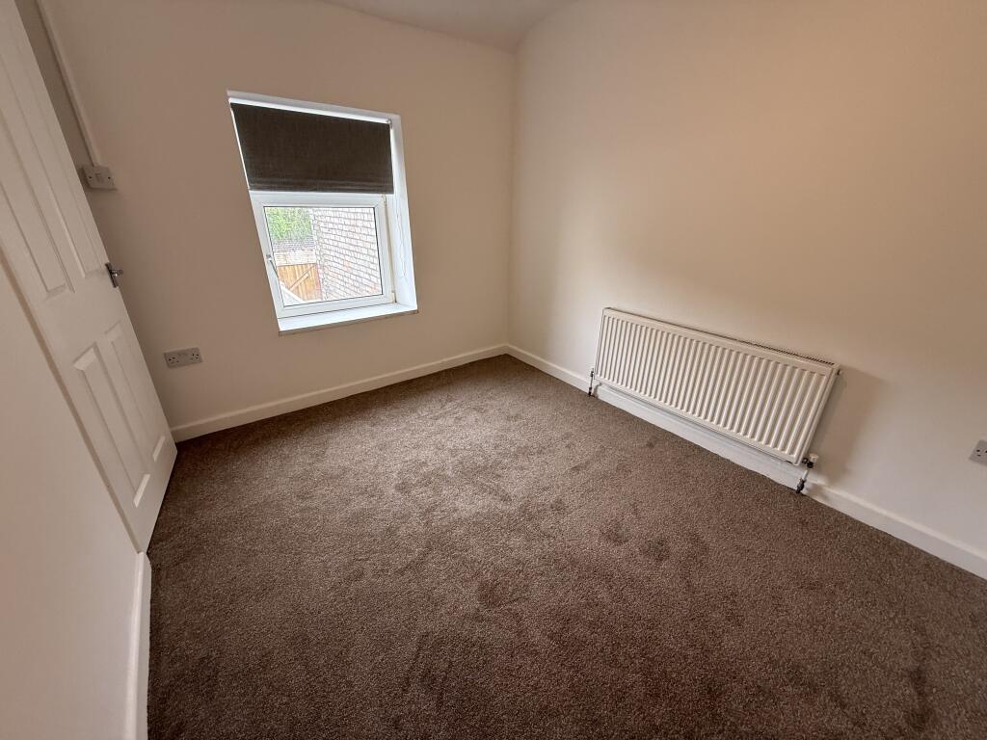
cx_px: 494
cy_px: 370
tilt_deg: -22.2
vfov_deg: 85.7
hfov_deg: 102.1
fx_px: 399
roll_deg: -0.4
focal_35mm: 14
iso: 80
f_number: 2.2
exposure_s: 1/99
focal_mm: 2.22
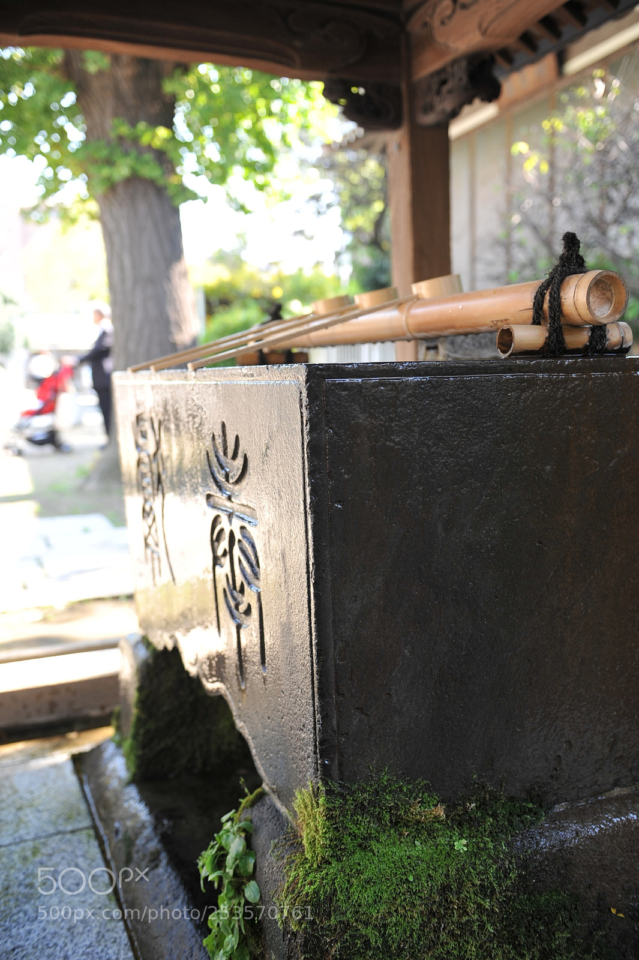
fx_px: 933
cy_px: 480
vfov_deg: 54.5
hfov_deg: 37.8
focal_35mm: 35
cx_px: 320
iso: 250
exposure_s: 1/40
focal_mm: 35
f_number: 3.2
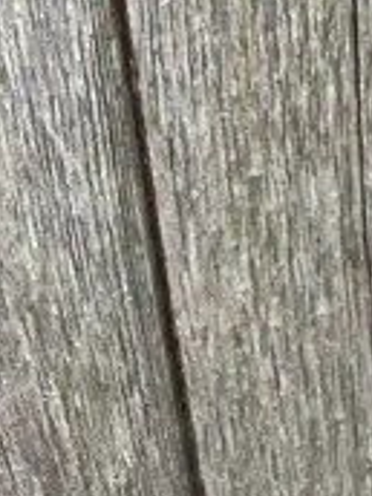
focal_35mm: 163
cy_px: -972
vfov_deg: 9.6
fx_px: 2336
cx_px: 1116
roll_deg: -0.3
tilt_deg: -16.2
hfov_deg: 7.9
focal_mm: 5.1
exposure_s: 1/415
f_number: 1.6
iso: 50
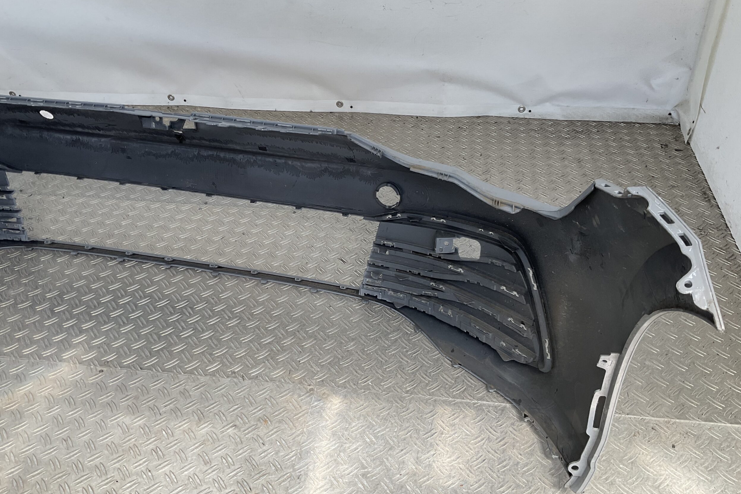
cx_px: 366
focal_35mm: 31
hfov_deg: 60.3
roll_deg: +1.1
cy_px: 255
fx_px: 638
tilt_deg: -38.8
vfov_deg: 42.3
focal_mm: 3
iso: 16
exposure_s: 1/268
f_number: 1.8
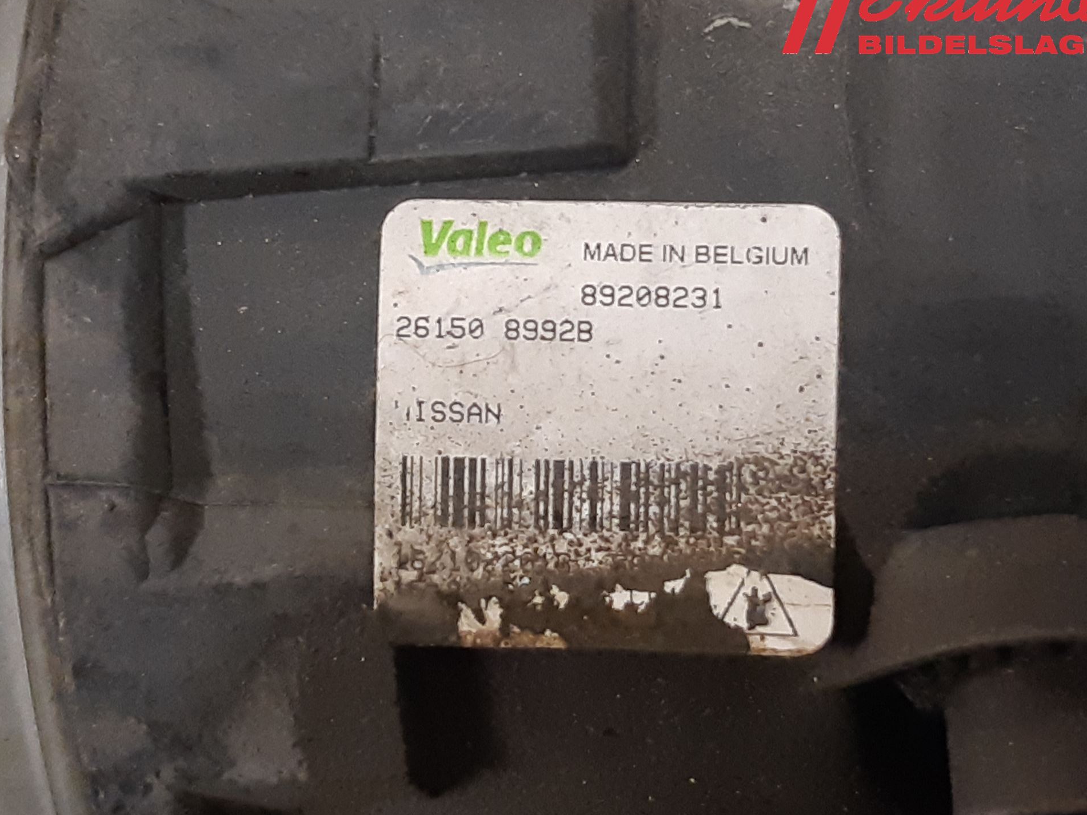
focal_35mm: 28
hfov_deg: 63.4
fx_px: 879
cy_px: 396
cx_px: 548
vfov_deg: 49.7
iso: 250
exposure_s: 1/50
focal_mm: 3.93
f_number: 1.7
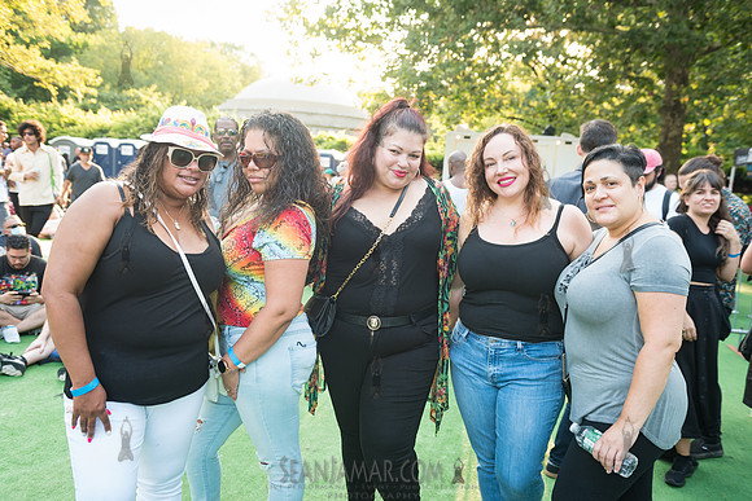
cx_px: 376
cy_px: 250
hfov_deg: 58.7
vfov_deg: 41.1
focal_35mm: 32
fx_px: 669
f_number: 4
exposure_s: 1/160
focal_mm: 32
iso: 500
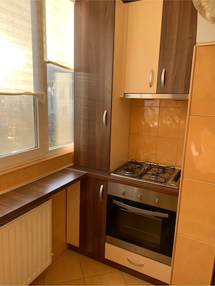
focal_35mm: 26
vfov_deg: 67.3
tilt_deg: -10.5
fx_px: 215
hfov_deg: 53.1
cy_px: 143
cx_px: 108
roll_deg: -2.5
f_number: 1.8
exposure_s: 1/133
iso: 25
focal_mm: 4.25
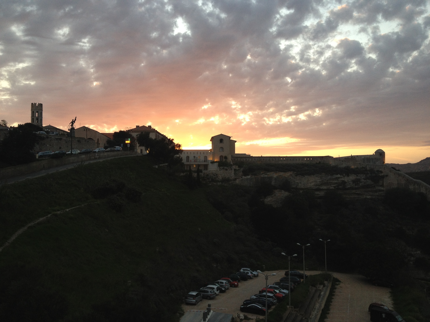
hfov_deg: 52.6
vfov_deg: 40.7
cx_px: 215
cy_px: 161
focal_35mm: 35
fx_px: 435
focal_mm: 4.28
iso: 80
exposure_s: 1/120
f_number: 2.4
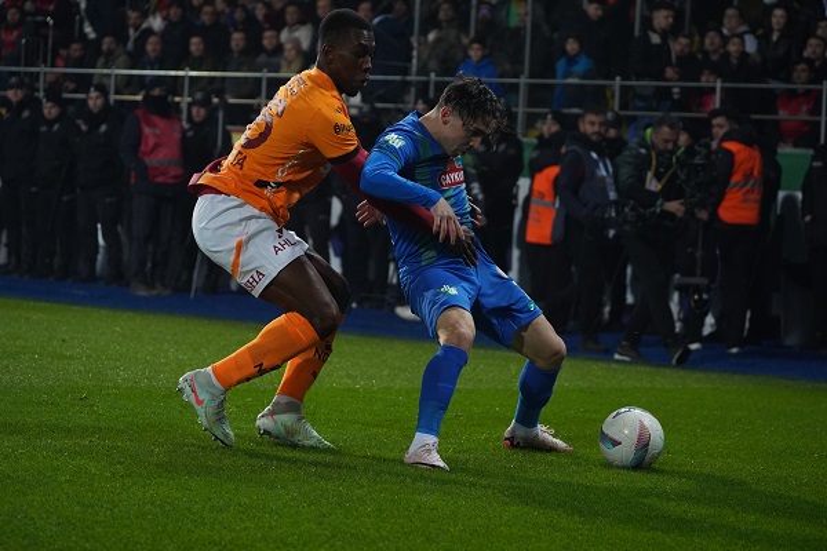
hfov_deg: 16.4
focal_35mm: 125
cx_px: 414
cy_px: 276
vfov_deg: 11.0
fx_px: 2871
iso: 5000
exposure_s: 1/750
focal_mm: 125
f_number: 4.5
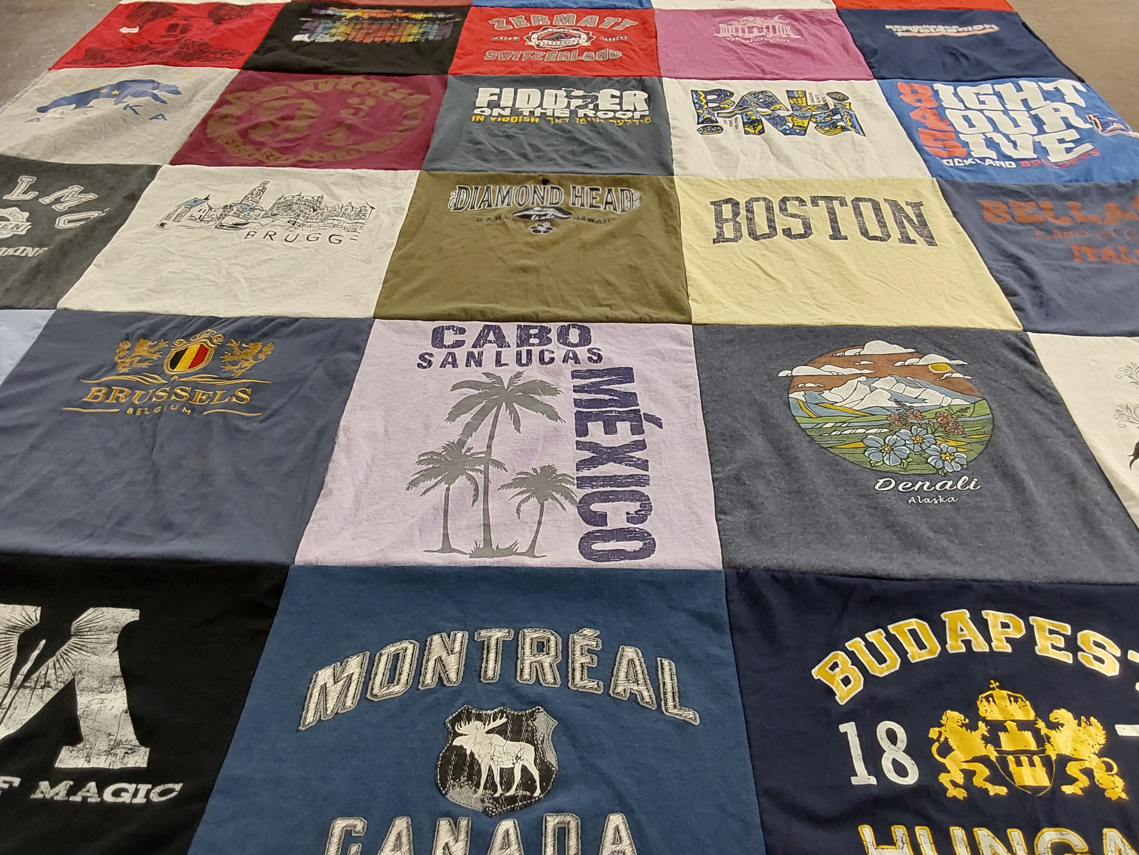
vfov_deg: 49.7
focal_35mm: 28
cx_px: 570
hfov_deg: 63.4
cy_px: 428
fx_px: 921
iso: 100
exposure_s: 1/50
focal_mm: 2.91
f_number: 1.9
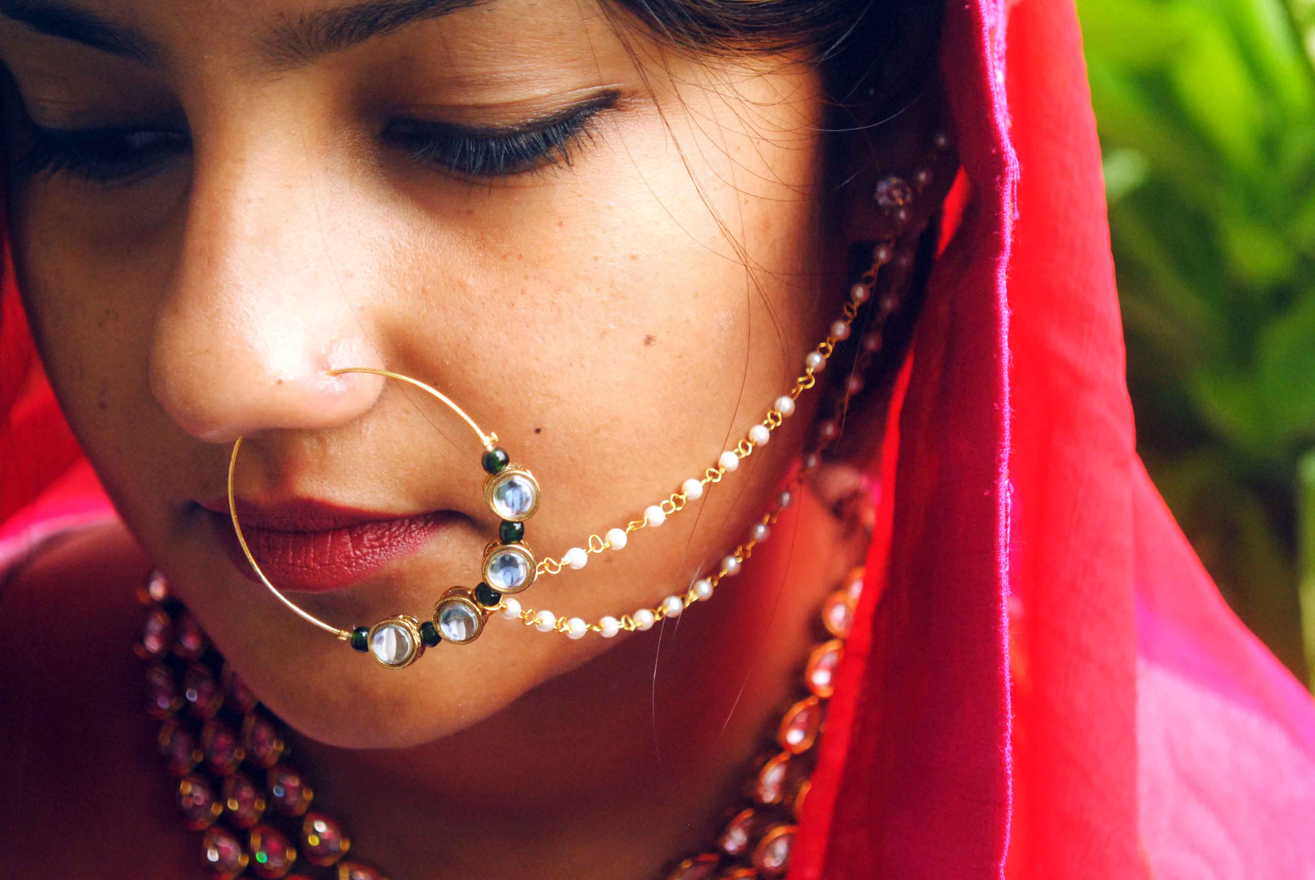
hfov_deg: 24.6
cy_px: 440
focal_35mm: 82
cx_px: 658
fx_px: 3017
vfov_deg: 16.6
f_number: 5.6
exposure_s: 1/250
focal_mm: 55
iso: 800
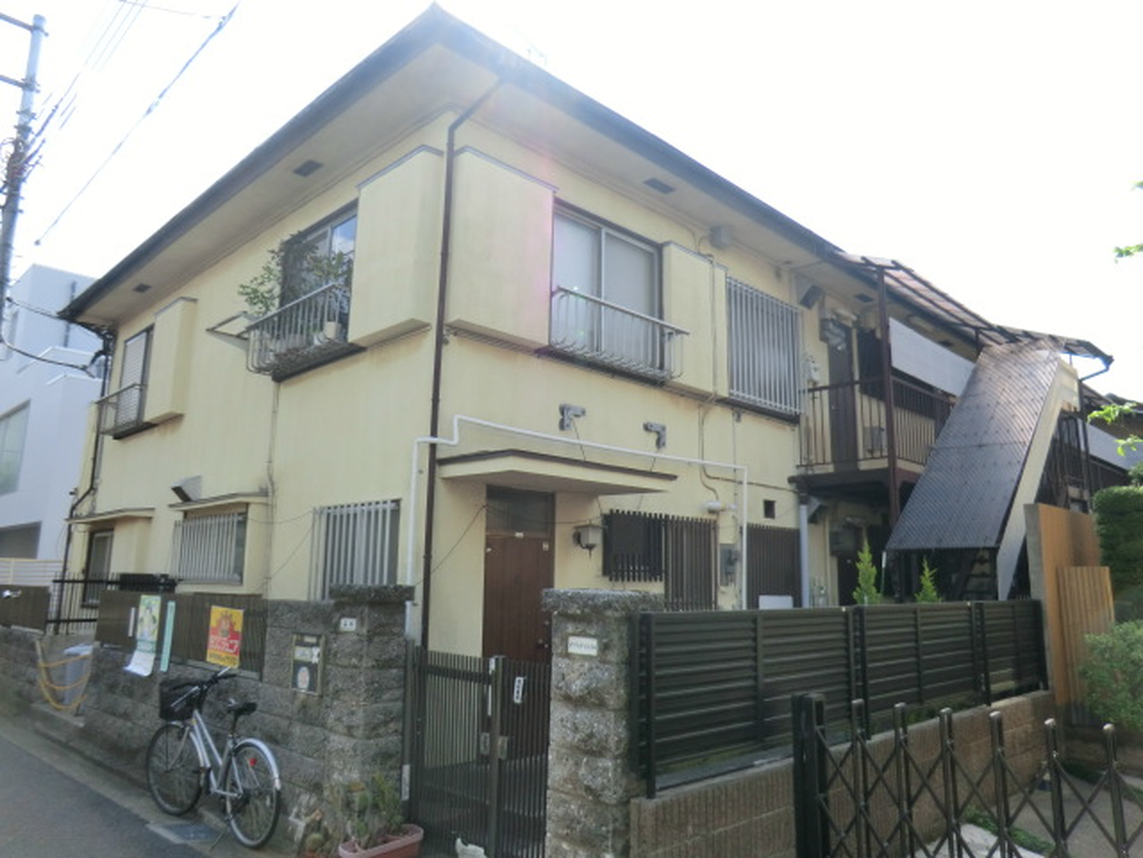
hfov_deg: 71.6
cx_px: 572
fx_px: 792
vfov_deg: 56.8
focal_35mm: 24
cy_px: 429
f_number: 3.2
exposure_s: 1/400
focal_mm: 4.3
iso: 80
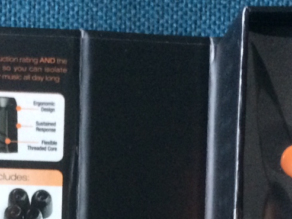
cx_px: 77
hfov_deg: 20.3
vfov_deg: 14.8
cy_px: 279
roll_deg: -3.4
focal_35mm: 96
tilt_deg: -30.4
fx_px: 810
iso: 320
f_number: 2.2
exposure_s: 1/25
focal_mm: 4.15
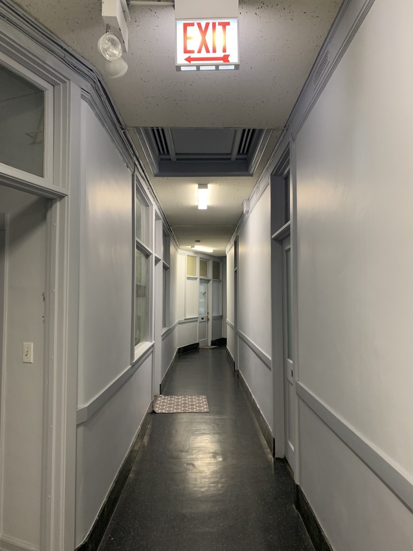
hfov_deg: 53.1
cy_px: 276
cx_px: 206
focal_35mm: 26
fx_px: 414
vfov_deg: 67.3
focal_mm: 4.25
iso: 200
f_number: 1.8
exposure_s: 1/60
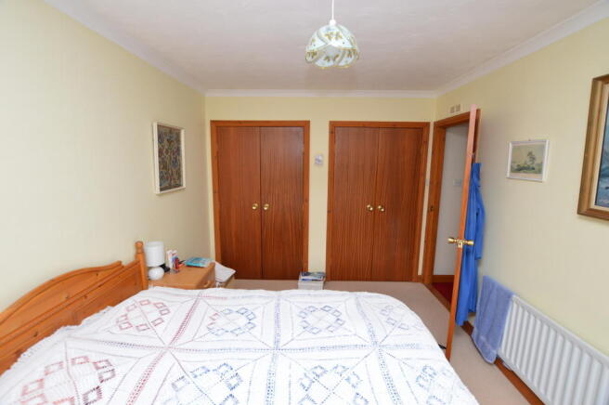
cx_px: 304
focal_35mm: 15
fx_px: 253
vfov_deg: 77.2
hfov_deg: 100.4
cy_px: 202
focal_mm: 10
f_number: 4.5
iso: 400
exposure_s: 1/80
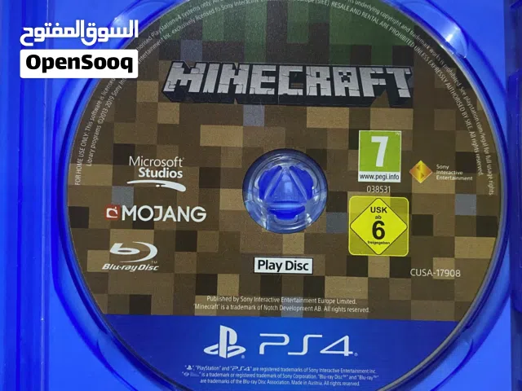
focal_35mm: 25
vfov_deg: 54.9
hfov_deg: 69.4
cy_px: 196
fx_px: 377
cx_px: 261
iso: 640
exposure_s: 1/30
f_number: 1.8
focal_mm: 4.25
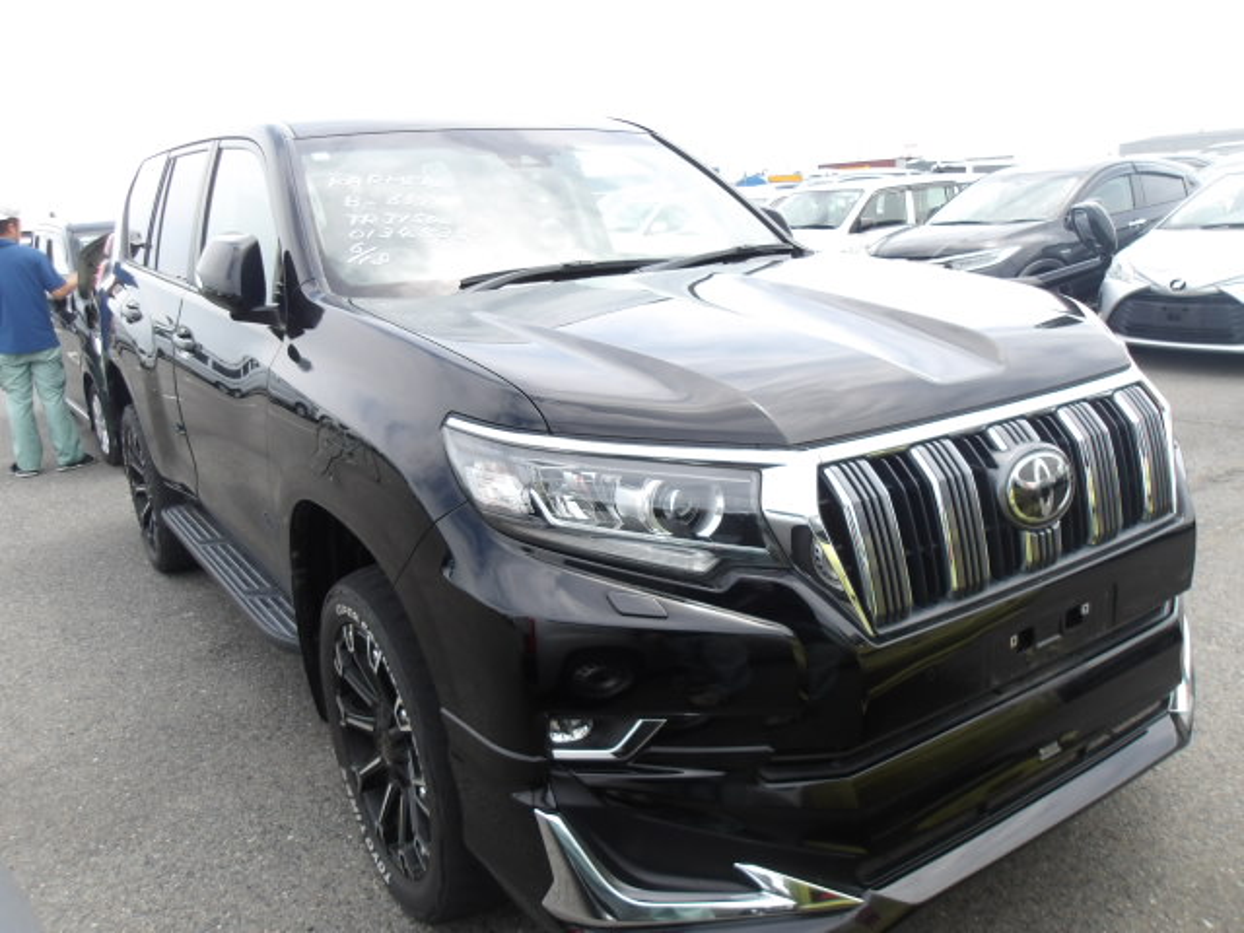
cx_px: 622
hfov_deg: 65.3
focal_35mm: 27
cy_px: 466
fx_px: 970
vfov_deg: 51.4
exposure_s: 1/456
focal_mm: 4.9
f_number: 3
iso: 100
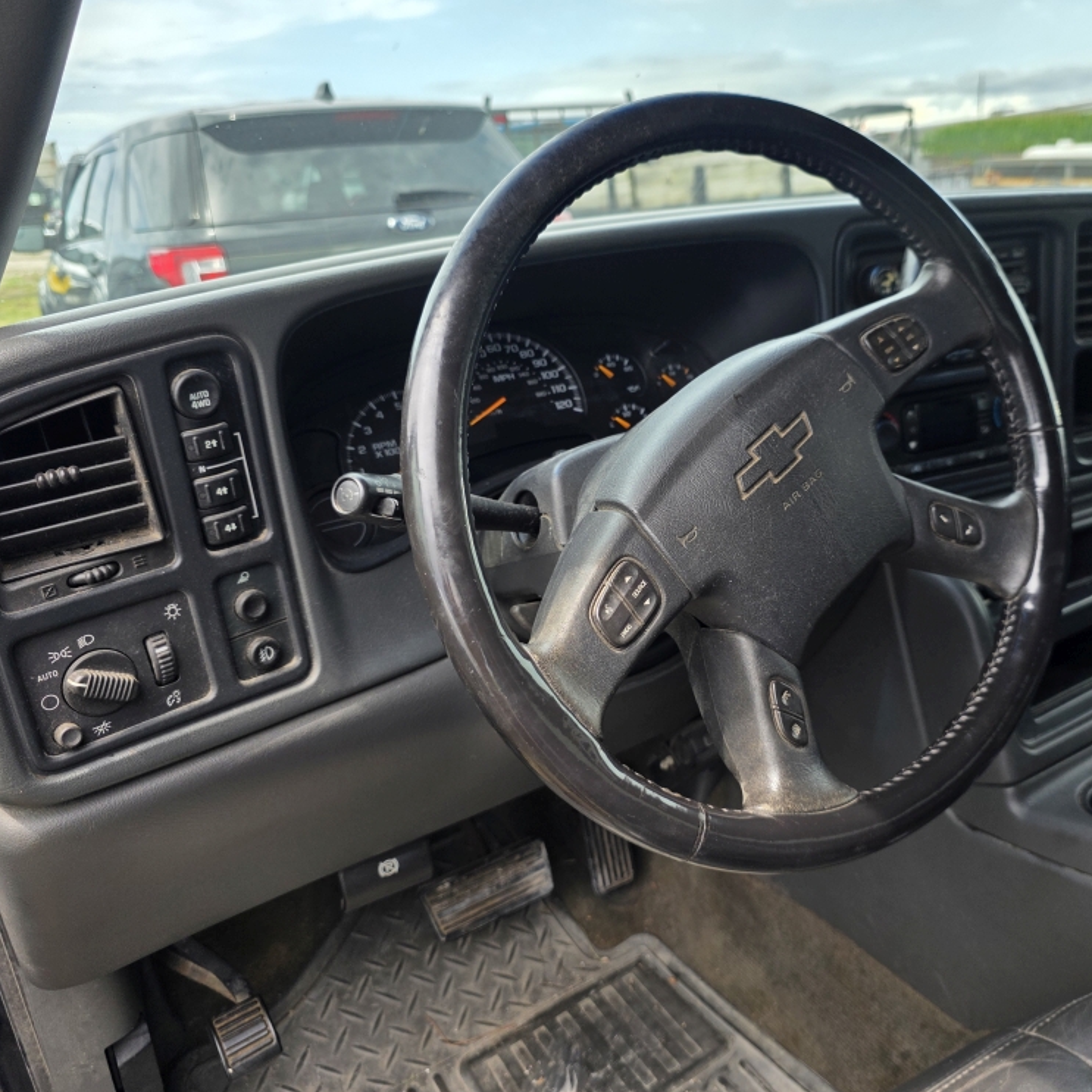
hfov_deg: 56.7
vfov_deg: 57.3
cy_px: 538
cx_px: 676
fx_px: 999
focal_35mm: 28
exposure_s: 1/359
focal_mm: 6.3
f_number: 1.7
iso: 40
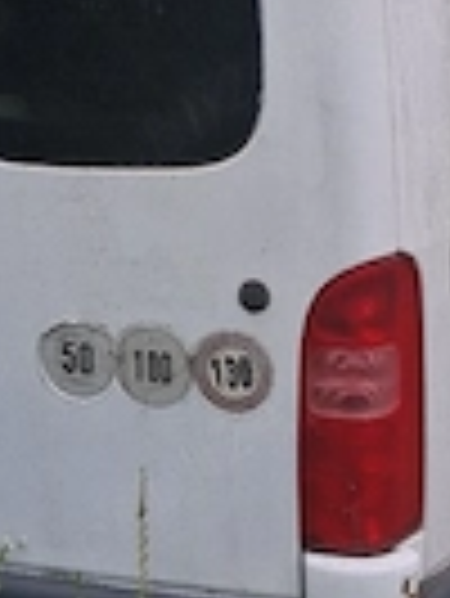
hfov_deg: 18.9
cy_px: 157
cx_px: 306
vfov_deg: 24.7
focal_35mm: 78
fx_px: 1350
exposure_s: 1/120
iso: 25
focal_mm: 3.98
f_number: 1.8
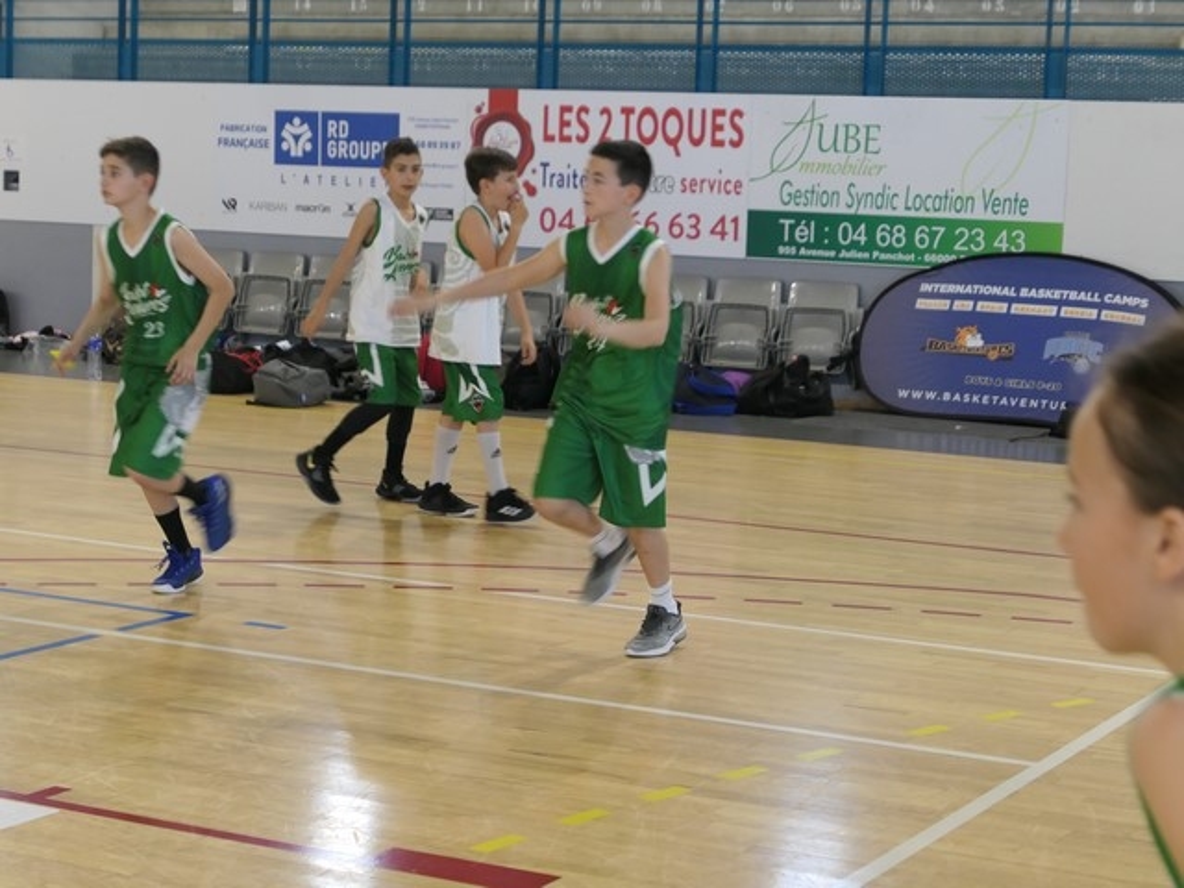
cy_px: 444
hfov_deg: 25.0
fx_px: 2668
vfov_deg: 18.9
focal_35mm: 78
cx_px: 592
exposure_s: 1/125
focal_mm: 26.4
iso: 800
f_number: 2.8
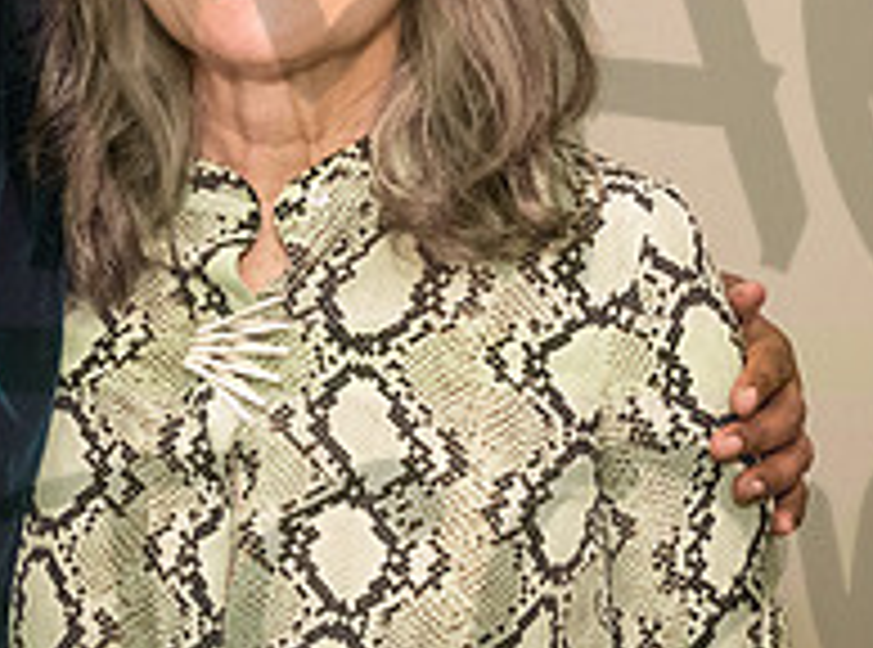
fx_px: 3266
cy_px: 194
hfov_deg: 15.1
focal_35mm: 130
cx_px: 101
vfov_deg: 11.3
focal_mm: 35
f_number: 4
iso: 3200
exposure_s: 1/200
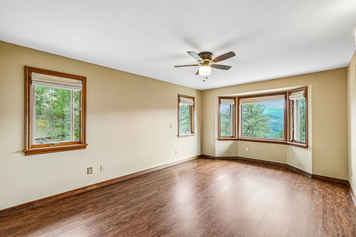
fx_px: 148
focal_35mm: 15
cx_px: 178
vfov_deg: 77.3
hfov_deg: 100.4
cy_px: 118
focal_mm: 10
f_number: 8
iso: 800
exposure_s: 1/5
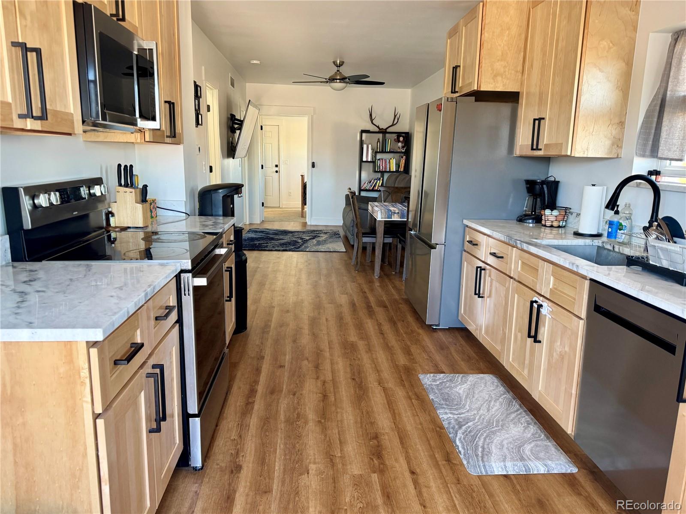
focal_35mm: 24
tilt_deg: -11.3
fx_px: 475
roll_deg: +0.2
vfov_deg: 56.8
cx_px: 343
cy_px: 257
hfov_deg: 71.6
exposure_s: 1/60
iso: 200
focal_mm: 6.76
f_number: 1.78
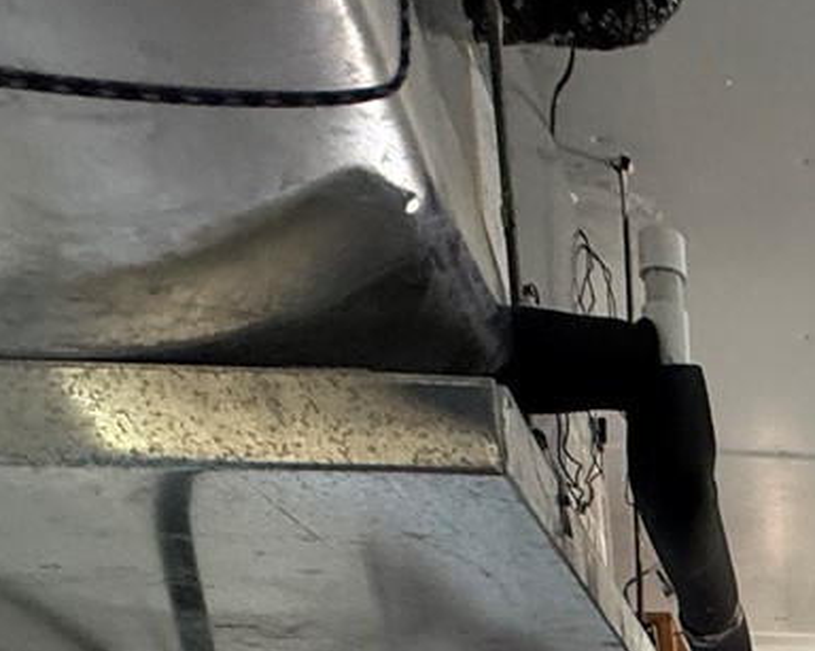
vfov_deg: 20.5
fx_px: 1375
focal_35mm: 57
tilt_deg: -7.1
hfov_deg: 26.5
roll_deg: +0.4
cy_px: 1109
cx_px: 1131
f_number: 2.2
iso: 250
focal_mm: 2.22
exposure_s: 1/60
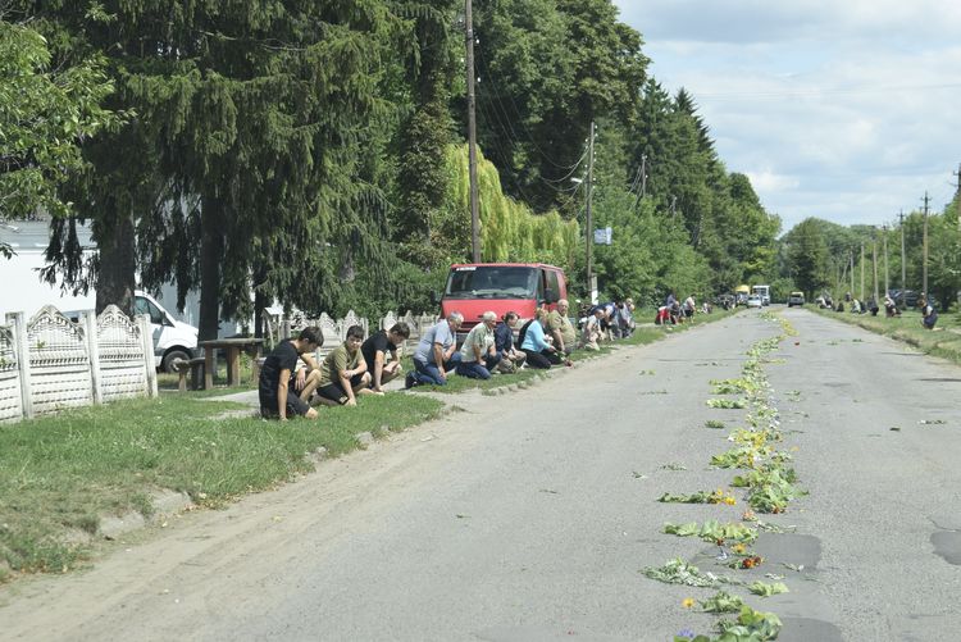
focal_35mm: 82
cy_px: 321
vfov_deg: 16.6
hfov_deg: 24.6
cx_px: 480
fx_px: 2203
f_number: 8
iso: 200
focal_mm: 55
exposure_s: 1/250
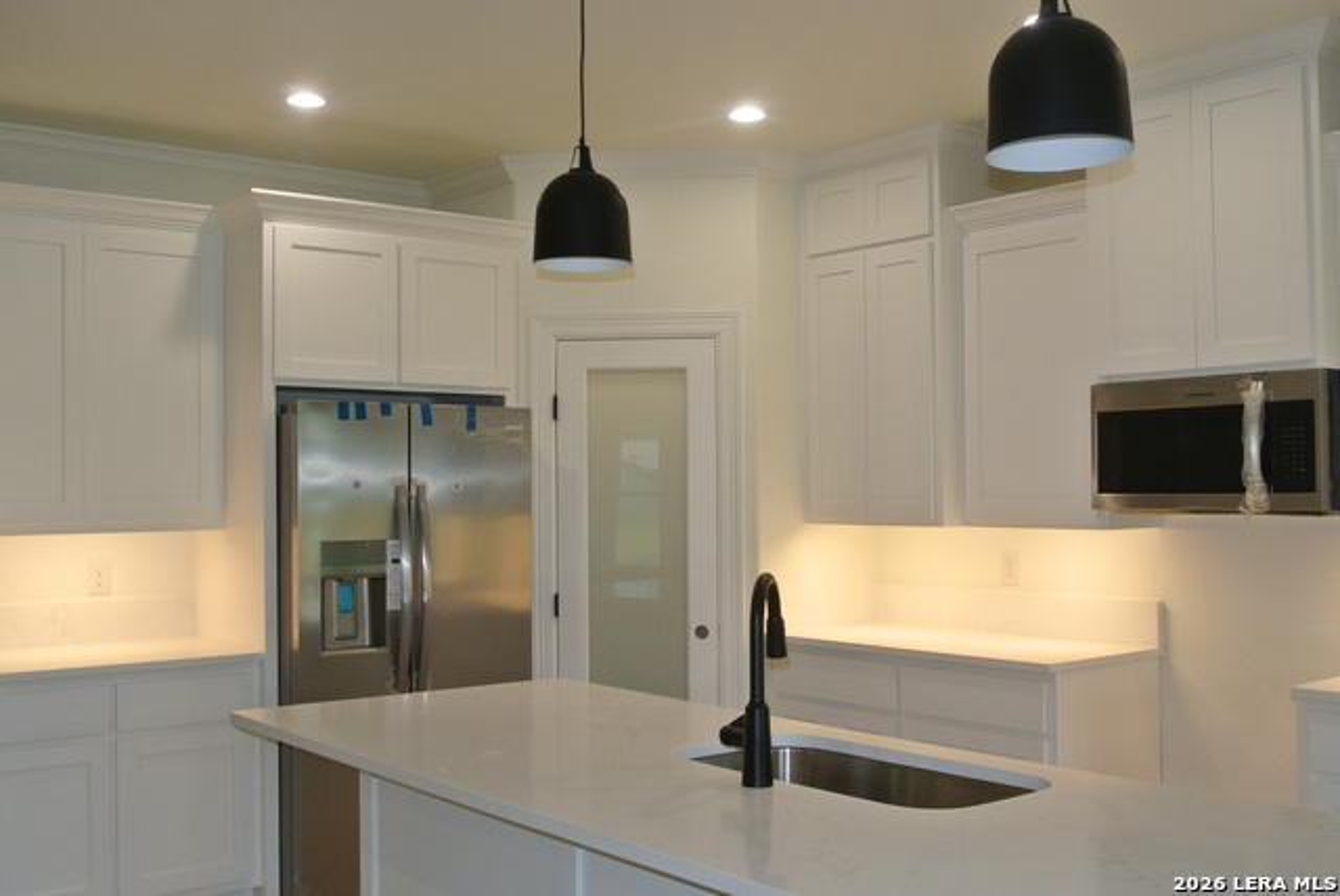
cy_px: 448
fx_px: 1378
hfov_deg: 51.8
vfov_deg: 36.0
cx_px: 670
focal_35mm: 37
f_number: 6.3
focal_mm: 14
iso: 400
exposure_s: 1/60
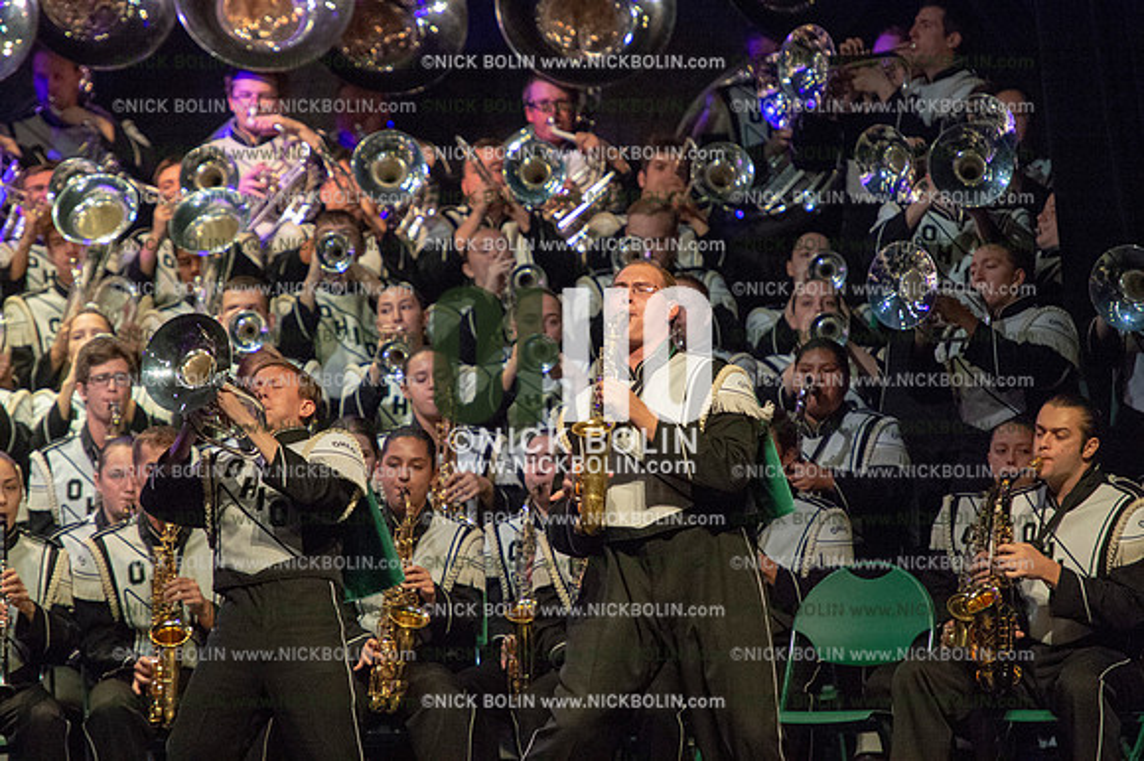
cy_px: 380
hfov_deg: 6.4
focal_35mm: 320
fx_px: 10163
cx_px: 572
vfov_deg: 4.3
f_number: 5.6
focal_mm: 320
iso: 8000
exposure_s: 1/400
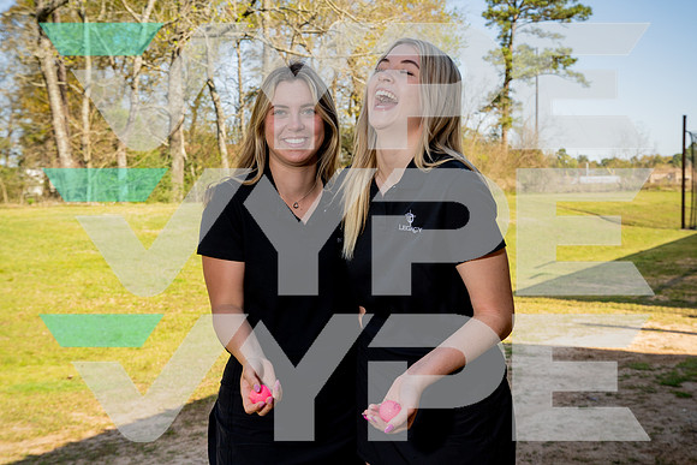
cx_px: 348
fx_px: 930
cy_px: 232
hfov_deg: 41.1
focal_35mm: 48
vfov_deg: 28.1
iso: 100
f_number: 7.1
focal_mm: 48
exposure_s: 1/250
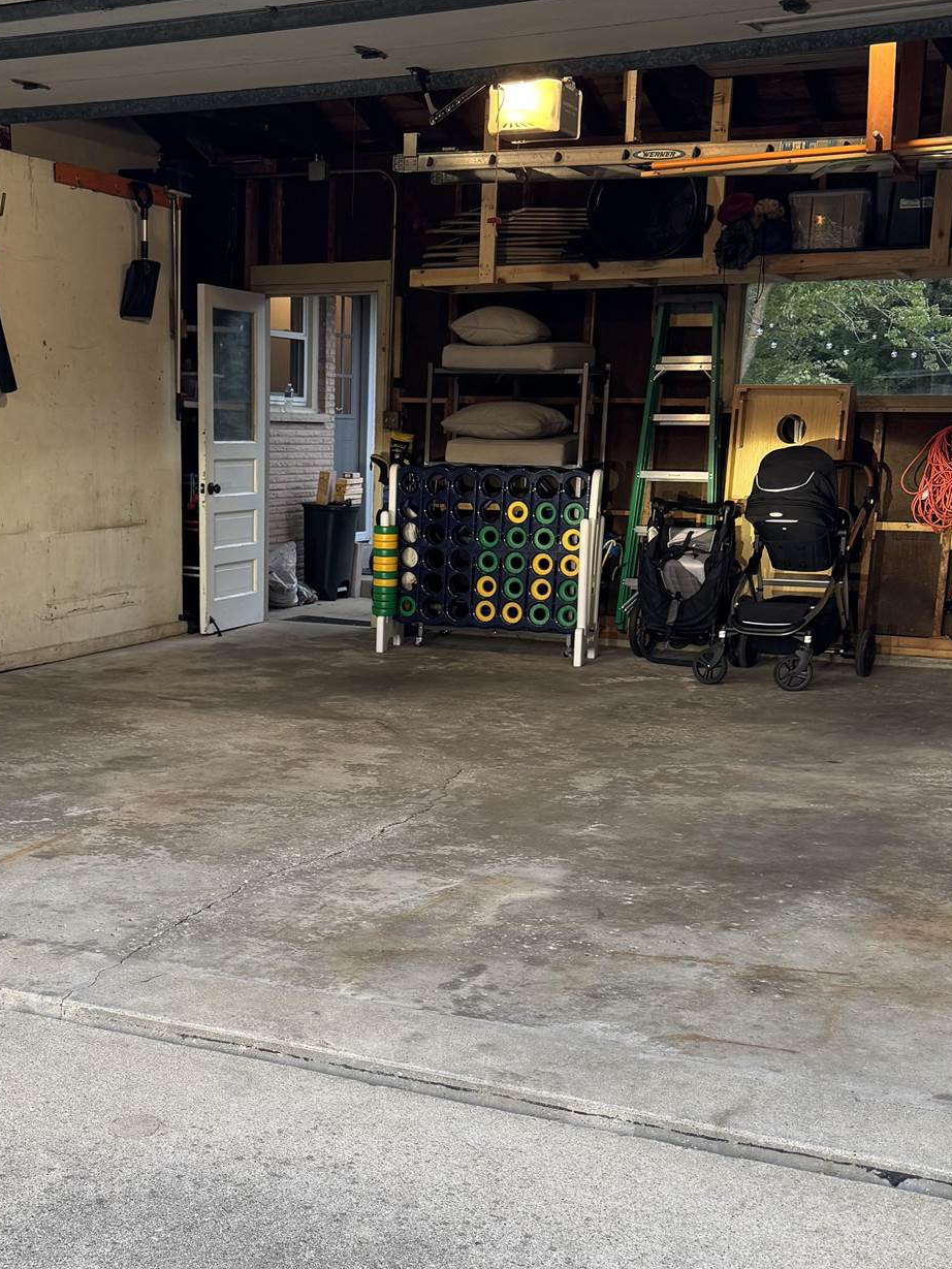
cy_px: 839
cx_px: 304
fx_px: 1650
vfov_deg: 41.6
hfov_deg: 31.9
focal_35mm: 45
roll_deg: -0.1
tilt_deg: -14.4
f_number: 1.78
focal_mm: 6.76
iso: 100
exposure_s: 1/60
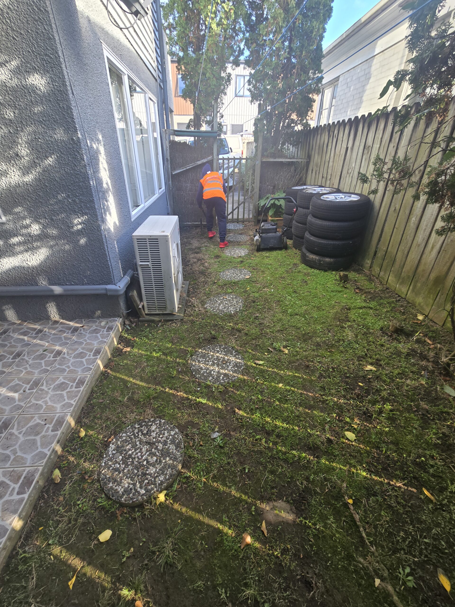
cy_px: 304
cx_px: 228
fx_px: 228
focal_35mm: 13
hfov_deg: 89.9
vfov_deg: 106.2
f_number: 2.2
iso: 50
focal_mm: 2.2
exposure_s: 1/100
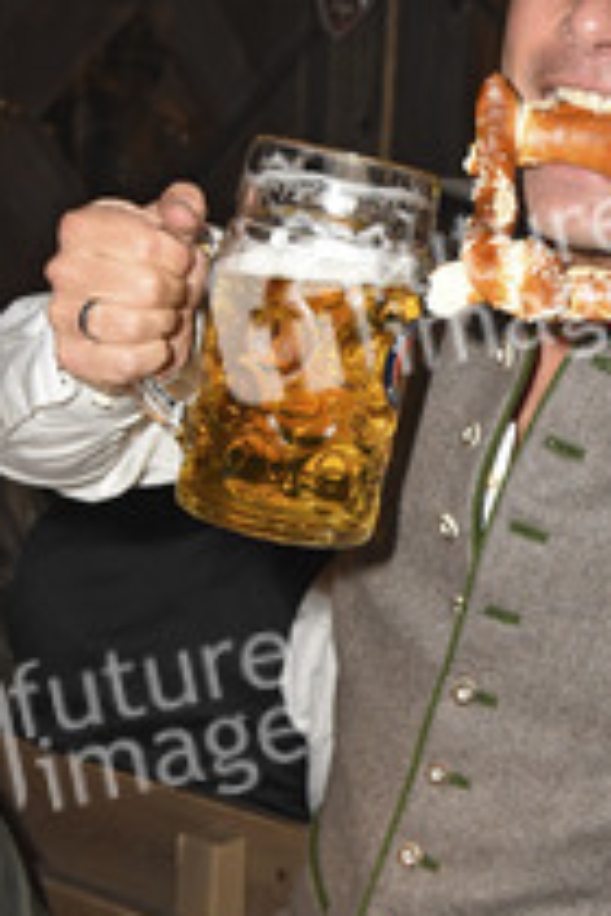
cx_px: 559
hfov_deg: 16.8
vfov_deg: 25.3
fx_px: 2037
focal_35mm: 80
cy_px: 519
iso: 1600
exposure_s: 1/125
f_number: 6.3
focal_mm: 28
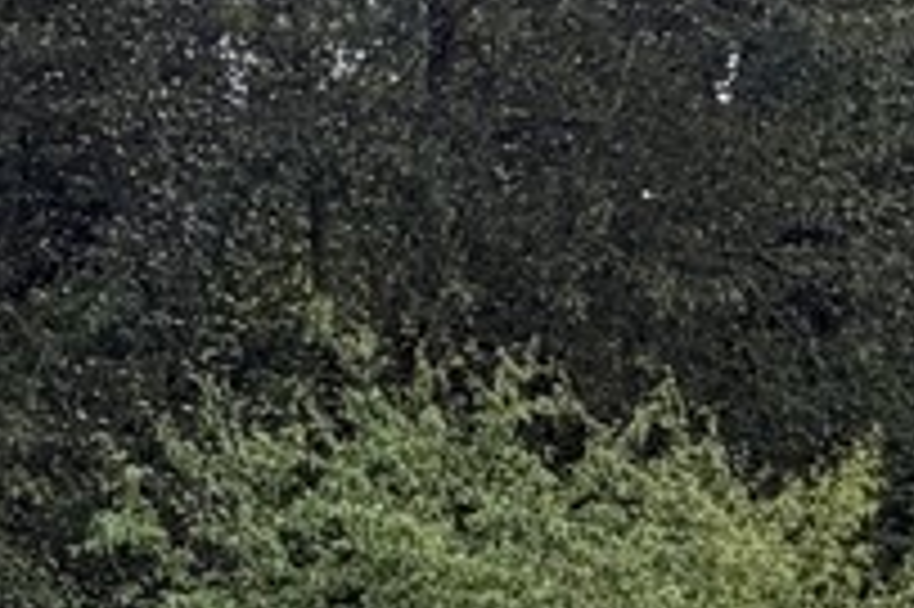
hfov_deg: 17.7
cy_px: 892
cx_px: 198
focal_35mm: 115
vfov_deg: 11.4
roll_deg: +0.6
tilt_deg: +4.2
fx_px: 2917
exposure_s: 1/502
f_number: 2.2
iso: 40
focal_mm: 2.22
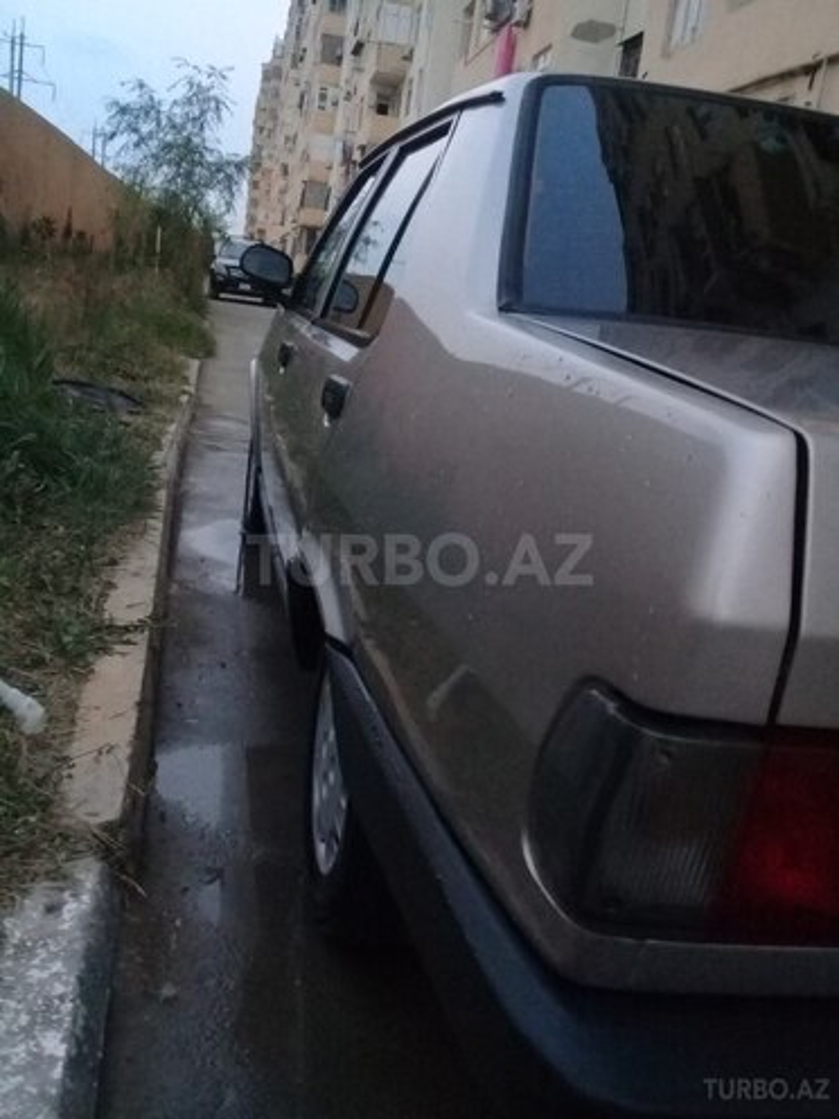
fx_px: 1002
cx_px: 420
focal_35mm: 31
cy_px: 560
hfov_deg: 45.4
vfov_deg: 58.4
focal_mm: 3.3
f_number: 2.2
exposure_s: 1/17
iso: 400
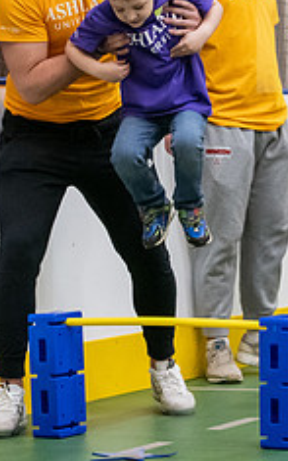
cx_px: 198
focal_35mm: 176
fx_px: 2209
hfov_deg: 7.5
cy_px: 166
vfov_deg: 11.9
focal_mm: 70
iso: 3200
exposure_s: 1/200
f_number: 3.2
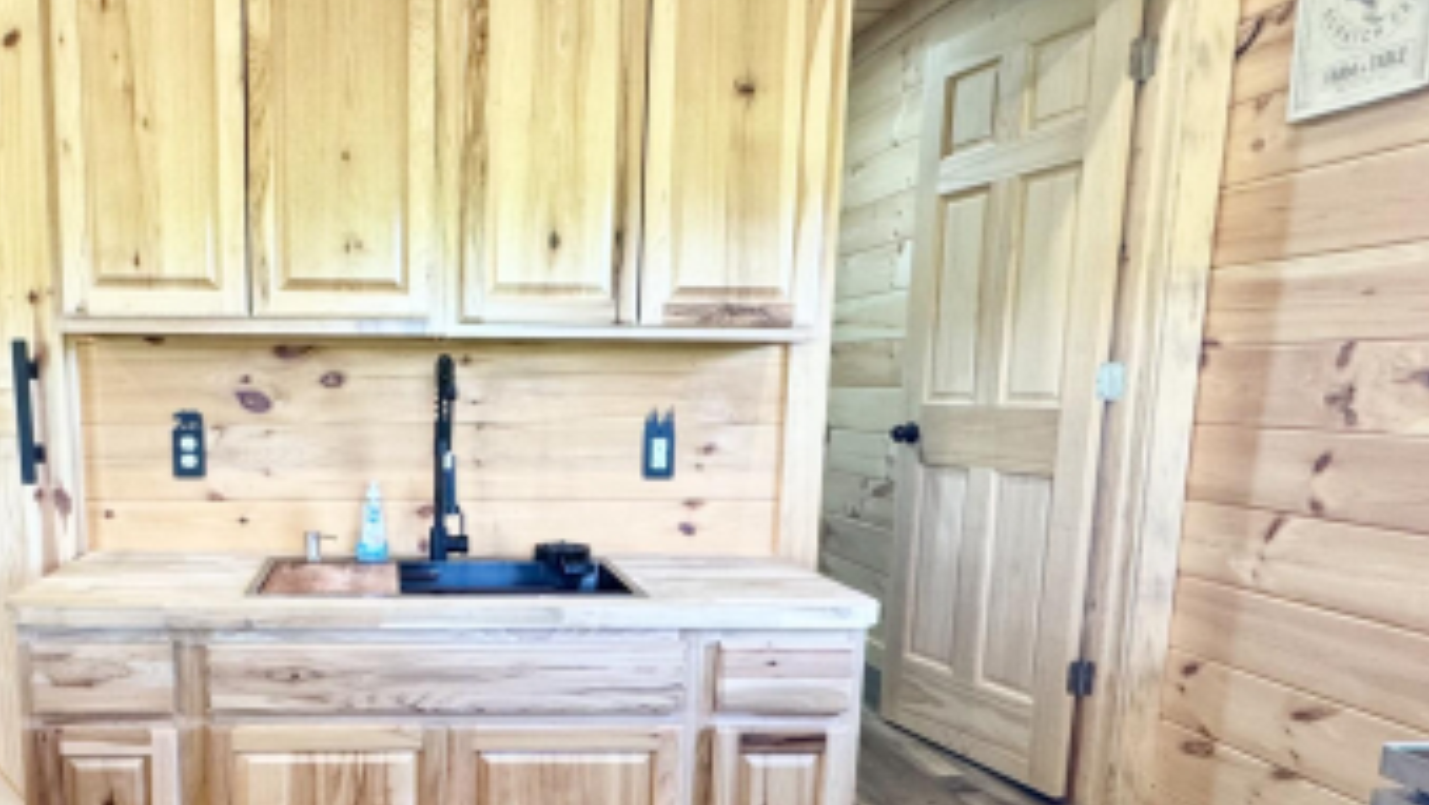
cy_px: 573
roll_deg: +0.0
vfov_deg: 38.3
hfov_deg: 62.1
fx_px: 1137
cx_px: 436
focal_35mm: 30
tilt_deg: -8.1
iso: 250
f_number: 2.2
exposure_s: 1/60
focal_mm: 2.22
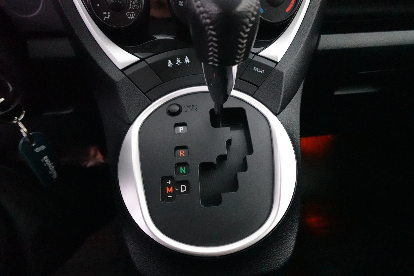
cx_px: 207
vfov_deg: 61.9
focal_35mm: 20
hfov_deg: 84.0
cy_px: 138
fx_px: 230
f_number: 2
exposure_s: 1/125
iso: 6400
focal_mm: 7.6
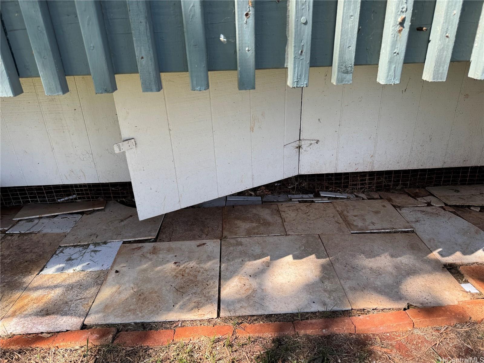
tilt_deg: -25.7
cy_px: 182
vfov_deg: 56.8
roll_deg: +2.8
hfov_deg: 71.6
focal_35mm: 24
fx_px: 336
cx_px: 242
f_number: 1.78
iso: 80
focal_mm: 6.76
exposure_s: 1/685
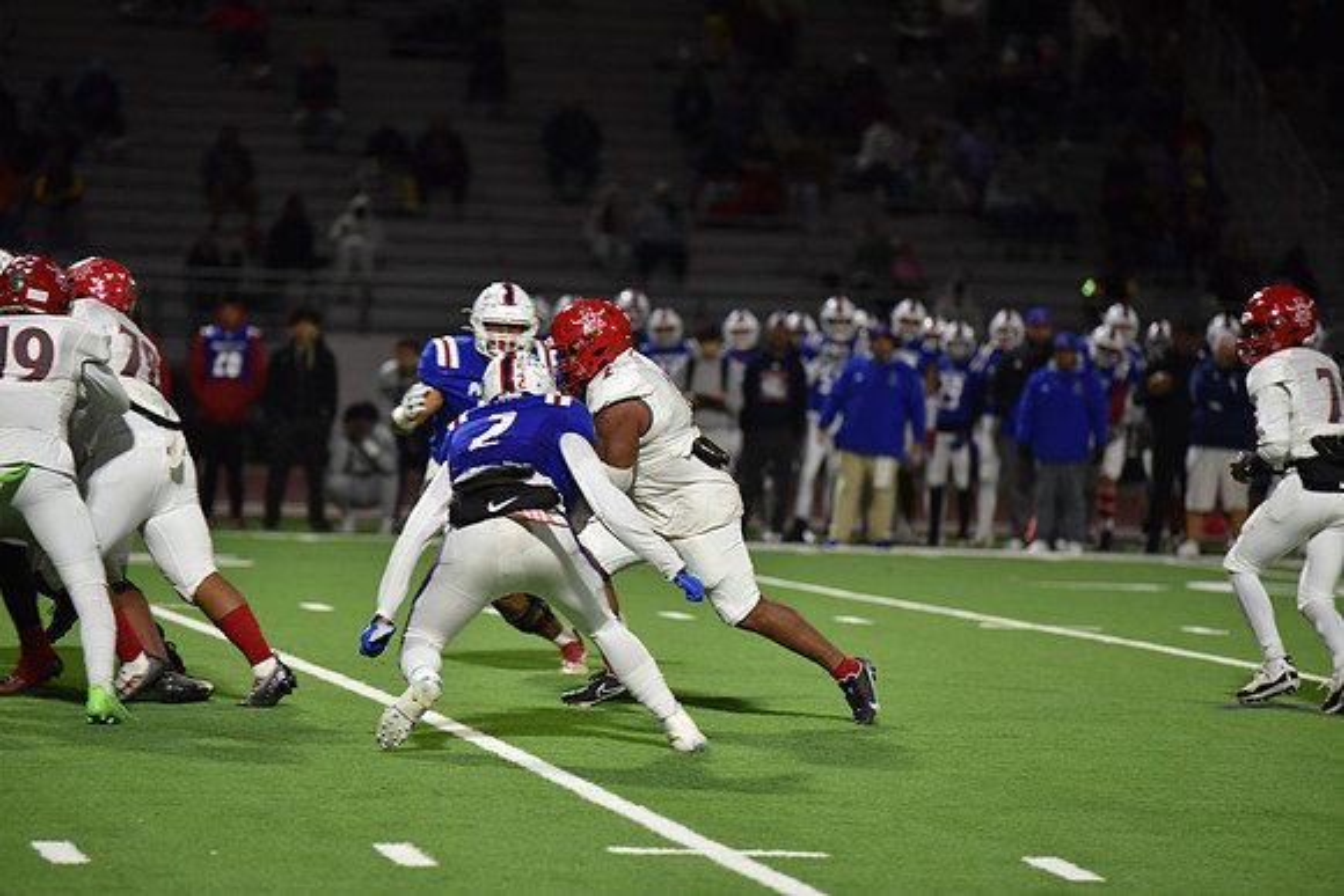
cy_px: 448
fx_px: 7468
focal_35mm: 200
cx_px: 672
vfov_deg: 6.9
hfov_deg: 10.3
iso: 2200
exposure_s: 1/500
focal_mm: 200
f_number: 2.8
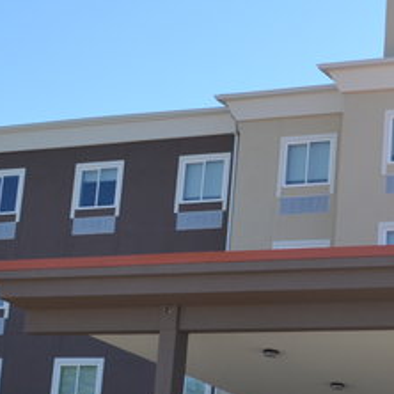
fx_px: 1185
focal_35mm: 92
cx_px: 472
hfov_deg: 18.0
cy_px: 212
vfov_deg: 18.9
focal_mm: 20
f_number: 7.1
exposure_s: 1/200
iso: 100
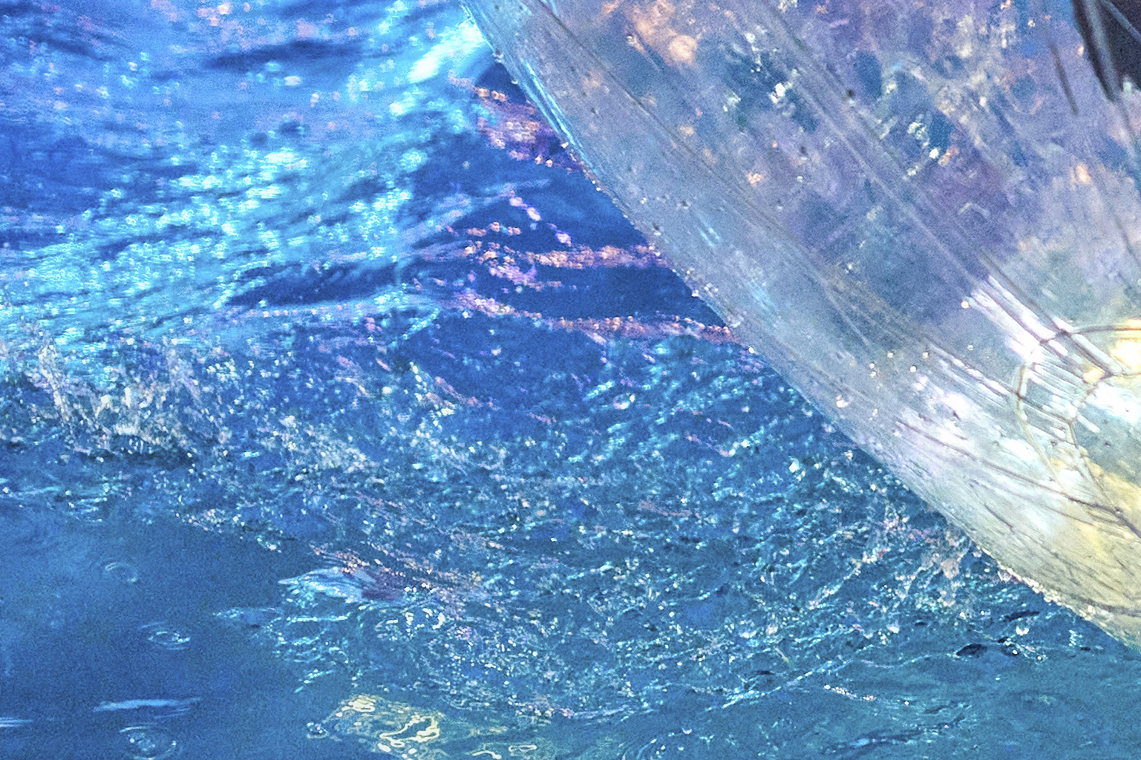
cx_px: 1956
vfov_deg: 5.9
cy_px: -515
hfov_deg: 8.7
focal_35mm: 228
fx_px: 7224
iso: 1600
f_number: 2.8
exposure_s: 1/1000
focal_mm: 50
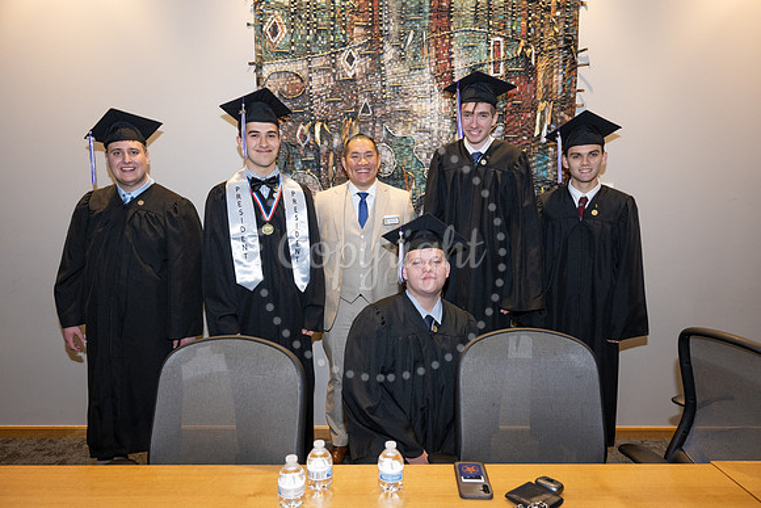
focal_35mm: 26
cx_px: 380
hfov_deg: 69.4
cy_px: 254
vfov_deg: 49.6
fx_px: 550
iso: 1000
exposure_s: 1/125
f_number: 5
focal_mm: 26
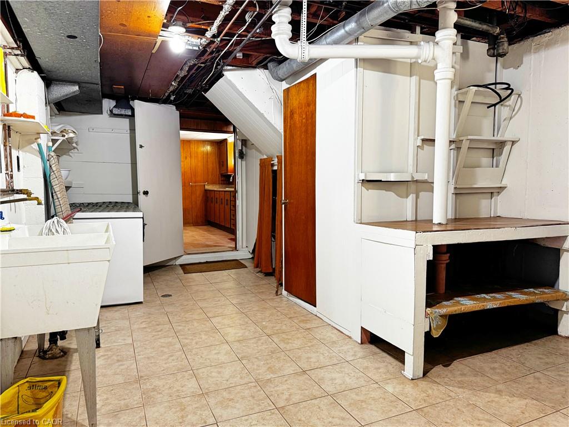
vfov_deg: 56.8
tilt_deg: -4.1
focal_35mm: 24
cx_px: 284
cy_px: 214
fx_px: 394
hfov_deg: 71.6
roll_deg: +0.1
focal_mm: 6.76
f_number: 1.78
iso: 200
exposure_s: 1/60
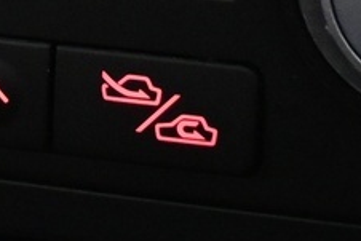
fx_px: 2695
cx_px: -80
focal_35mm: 269
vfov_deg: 4.8
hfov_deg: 7.6
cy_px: -543
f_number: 4.2
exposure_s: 1/60
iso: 4000
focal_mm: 25
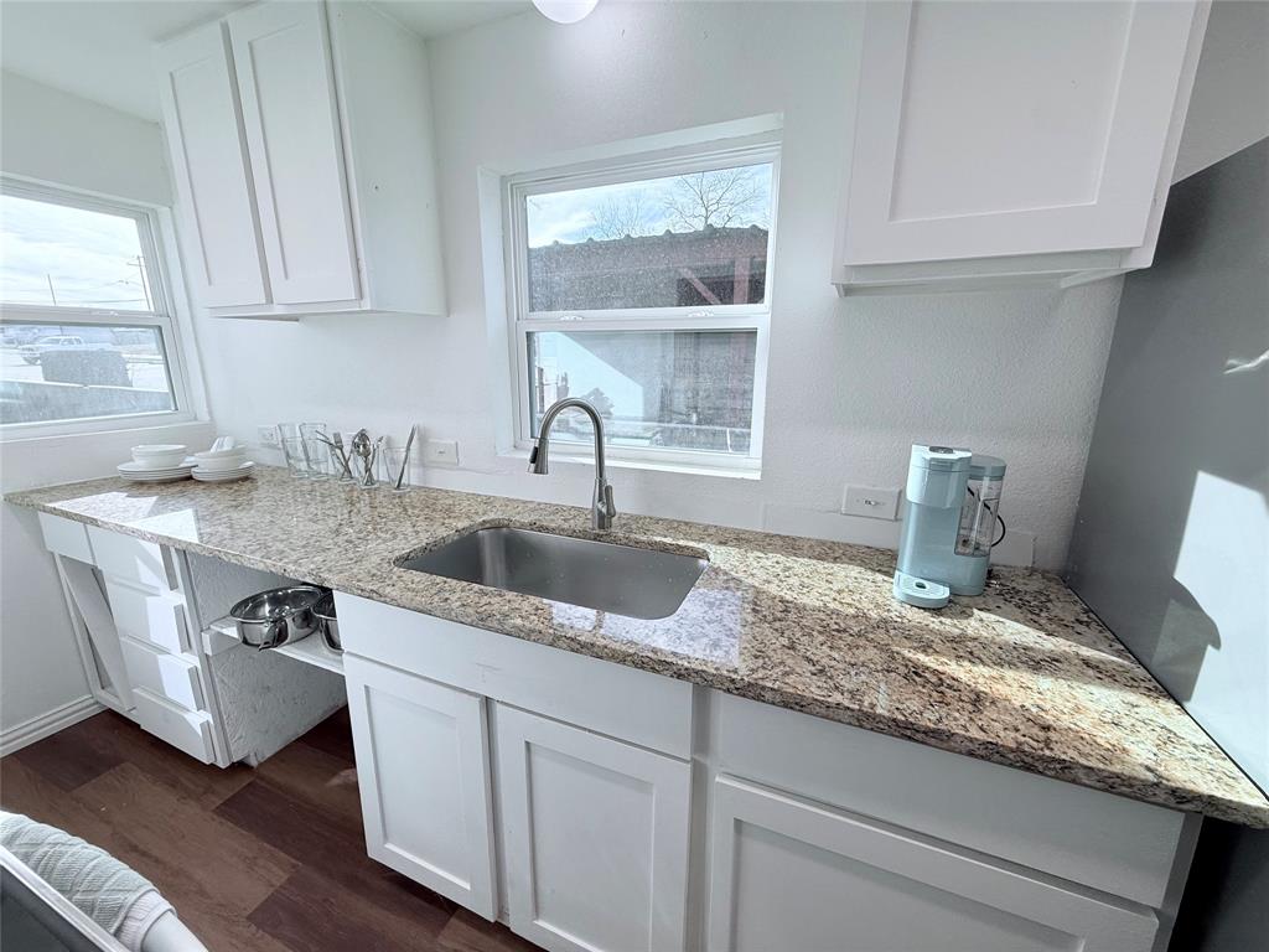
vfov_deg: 85.7
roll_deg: -0.3
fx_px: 513
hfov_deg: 102.1
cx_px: 634
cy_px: 476
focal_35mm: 14
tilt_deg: -13.3
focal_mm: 2.22
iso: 50
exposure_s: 1/254
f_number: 2.2
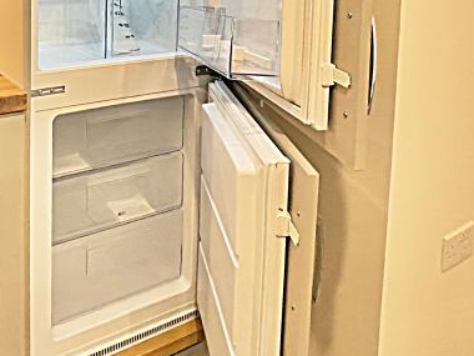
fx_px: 479
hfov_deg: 51.2
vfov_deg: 36.5
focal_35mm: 35
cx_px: 142
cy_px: -1
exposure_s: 1/50
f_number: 2.4
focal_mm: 1.54
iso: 200
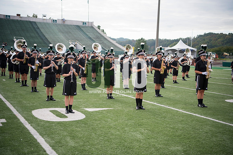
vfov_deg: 28.1
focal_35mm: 48
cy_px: 78
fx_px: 311
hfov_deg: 41.1
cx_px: 116
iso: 400
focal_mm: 48
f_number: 2.8
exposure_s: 1/2000
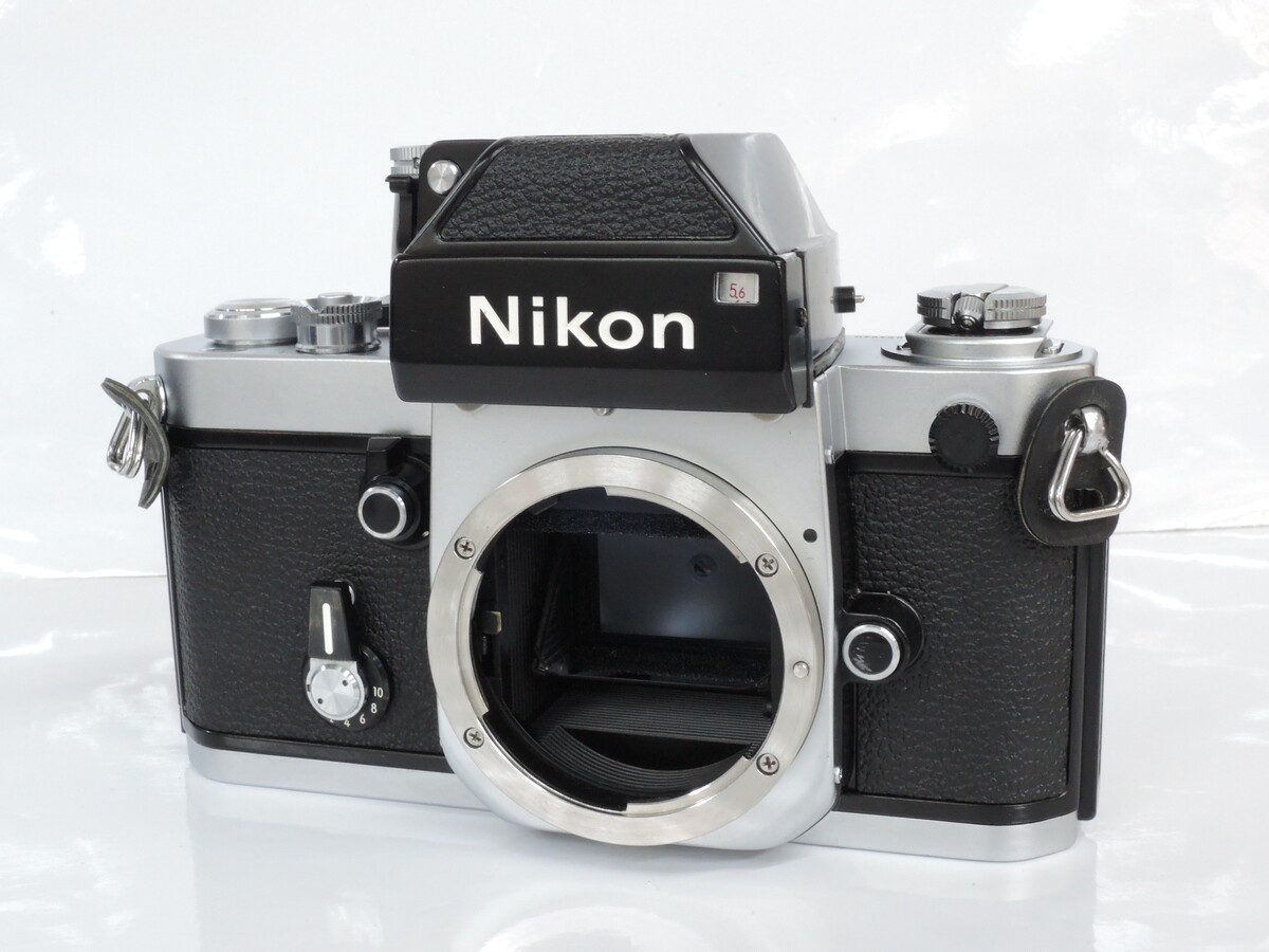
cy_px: 476
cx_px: 634
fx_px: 1833
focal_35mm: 50
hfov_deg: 38.2
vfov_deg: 29.1
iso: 800
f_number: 8
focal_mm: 10.7
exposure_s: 1/15
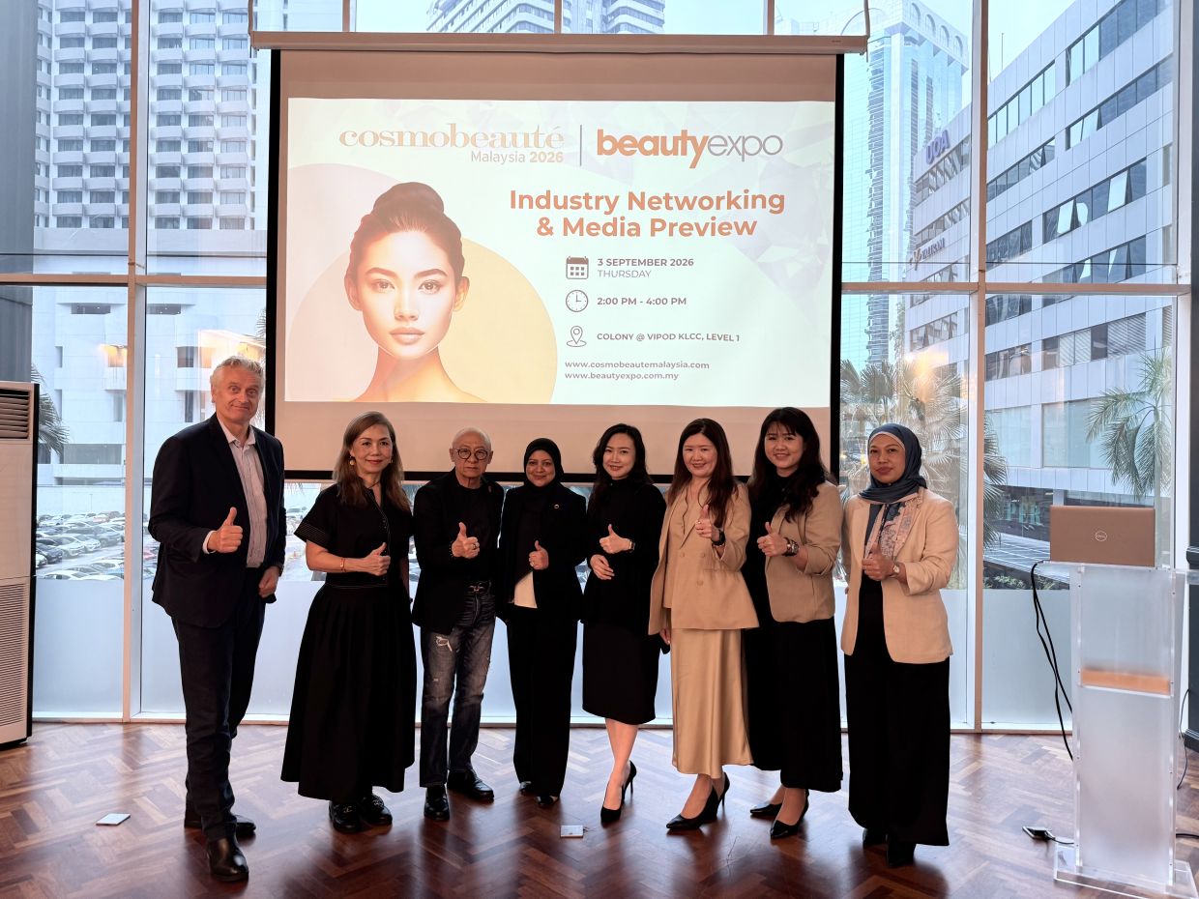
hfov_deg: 71.6
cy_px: 450
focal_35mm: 24
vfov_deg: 56.8
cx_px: 600
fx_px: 831
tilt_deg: +1.1
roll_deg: -1.7
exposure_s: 1/61
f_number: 1.78
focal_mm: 6.76
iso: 100
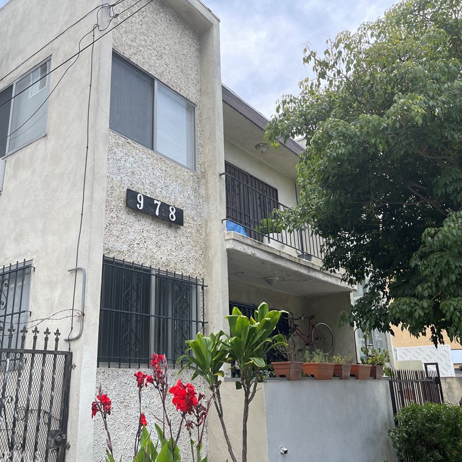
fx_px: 468
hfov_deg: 52.5
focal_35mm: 31
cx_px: 216
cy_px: 232
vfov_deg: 52.5
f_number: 1.6
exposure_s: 1/1475
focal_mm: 5.1
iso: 32
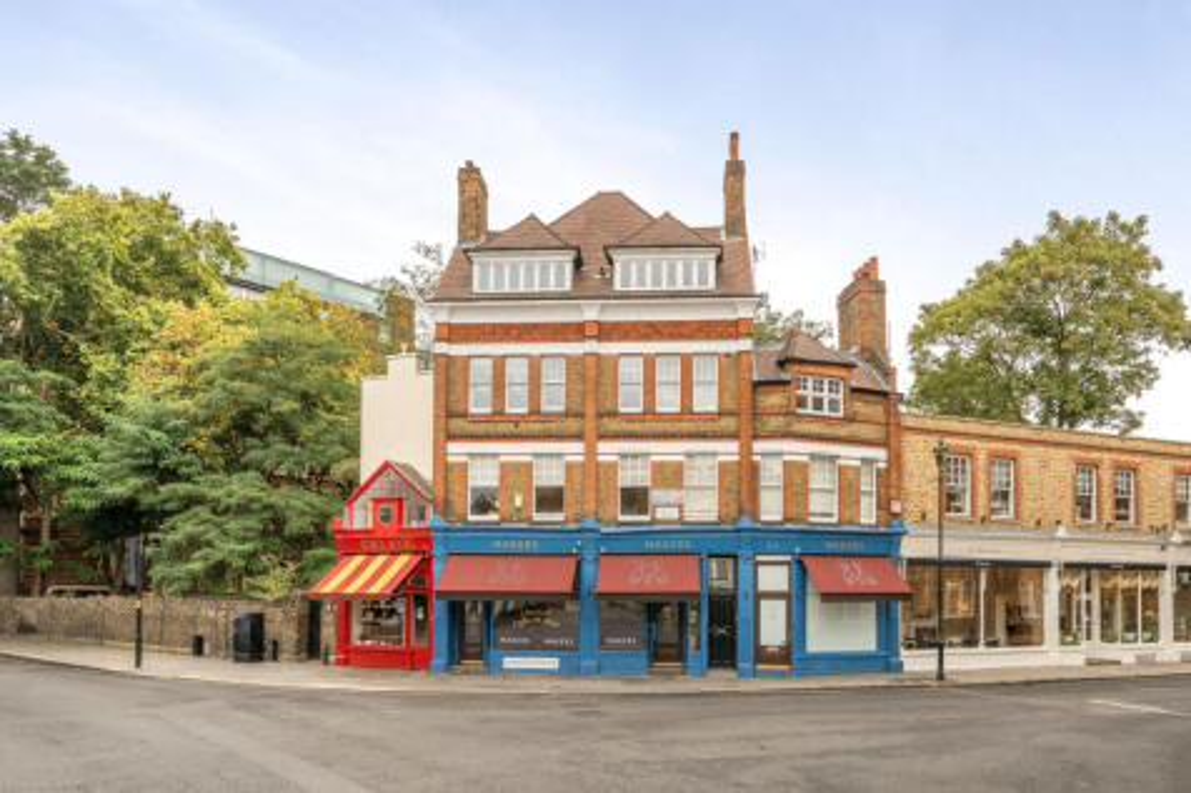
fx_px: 628
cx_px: 596
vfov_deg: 64.5
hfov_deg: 86.9
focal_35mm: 19
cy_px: 396
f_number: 8
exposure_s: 1/125
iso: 400
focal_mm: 13
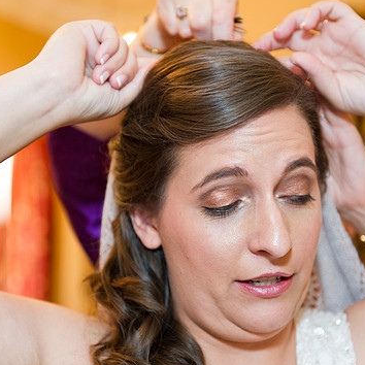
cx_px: 207
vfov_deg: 22.2
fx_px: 930
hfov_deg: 22.2
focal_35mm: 78
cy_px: 195
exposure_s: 1/50
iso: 800
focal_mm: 56
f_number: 3.2
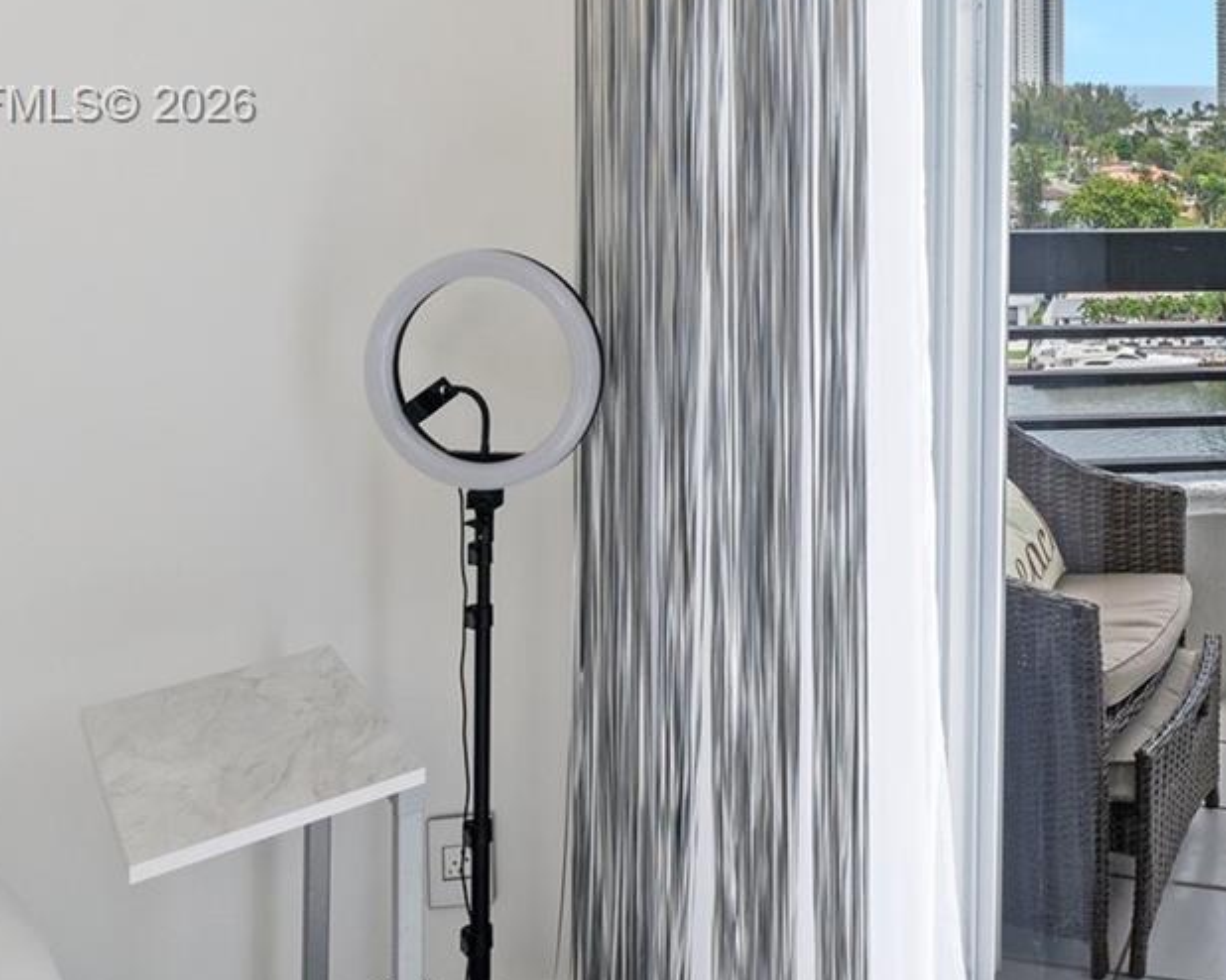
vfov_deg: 40.3
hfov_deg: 44.9
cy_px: 108
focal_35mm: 34
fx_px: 1233
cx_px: 1224
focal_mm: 14
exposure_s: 1/30
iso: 200
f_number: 8
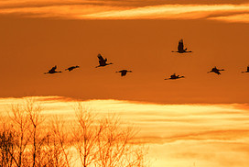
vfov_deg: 0.8
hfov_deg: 1.2
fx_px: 12387
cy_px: 147
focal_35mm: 1789
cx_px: 165
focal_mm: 560
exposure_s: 1/1000
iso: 160
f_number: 9
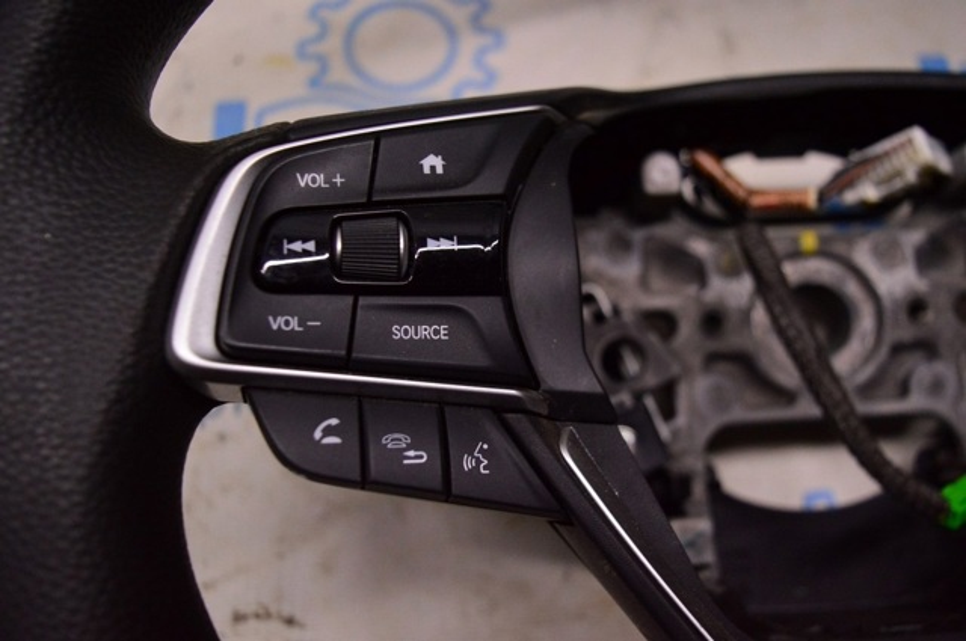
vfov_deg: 38.3
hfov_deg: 55.2
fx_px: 925
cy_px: 320
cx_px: 483
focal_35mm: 34
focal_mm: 23
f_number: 4
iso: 1600
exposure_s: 1/400
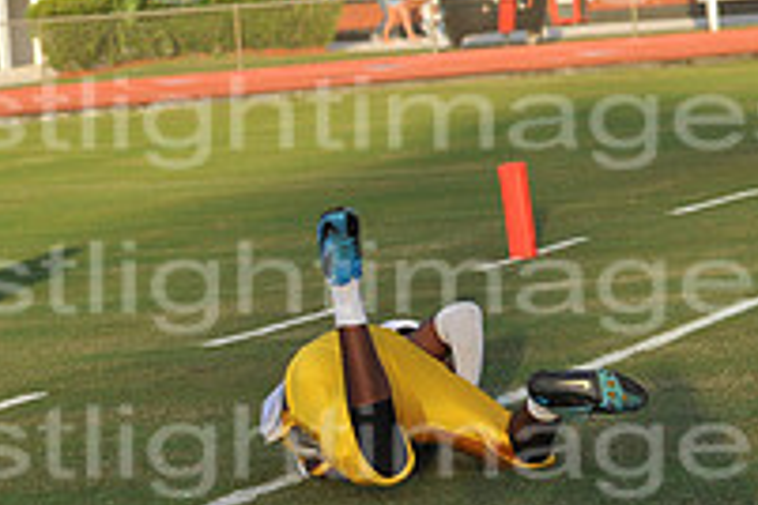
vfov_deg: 6.8
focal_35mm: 202
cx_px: 302
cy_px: 369
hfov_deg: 10.2
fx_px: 4253
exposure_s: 1/2500
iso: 800
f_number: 3.5
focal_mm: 70
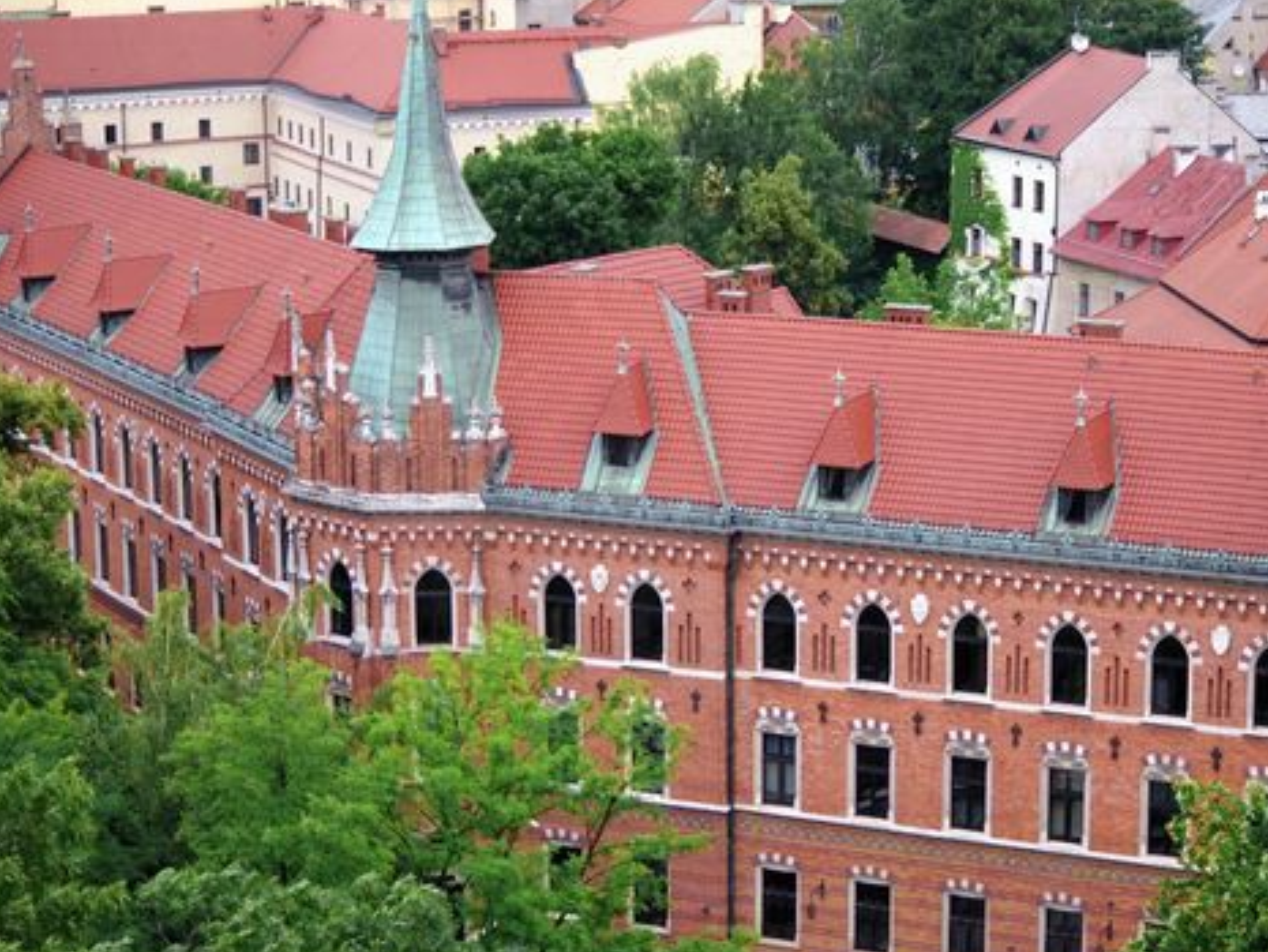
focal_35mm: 93
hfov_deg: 21.1
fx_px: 3408
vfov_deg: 15.9
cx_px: 712
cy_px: 526
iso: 100
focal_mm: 50
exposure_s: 1/125
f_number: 4
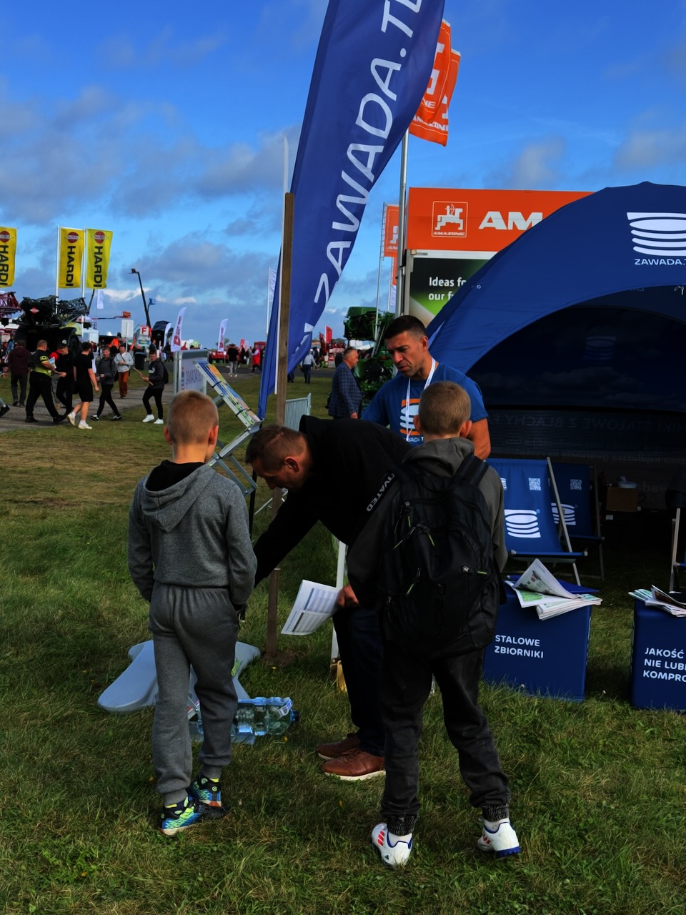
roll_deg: -3.4
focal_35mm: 48
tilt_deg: -2.6
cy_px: 458
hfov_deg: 30.3
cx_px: 343
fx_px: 1268
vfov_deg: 39.7
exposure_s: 1/2865
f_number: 1.78
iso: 64
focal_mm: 6.76
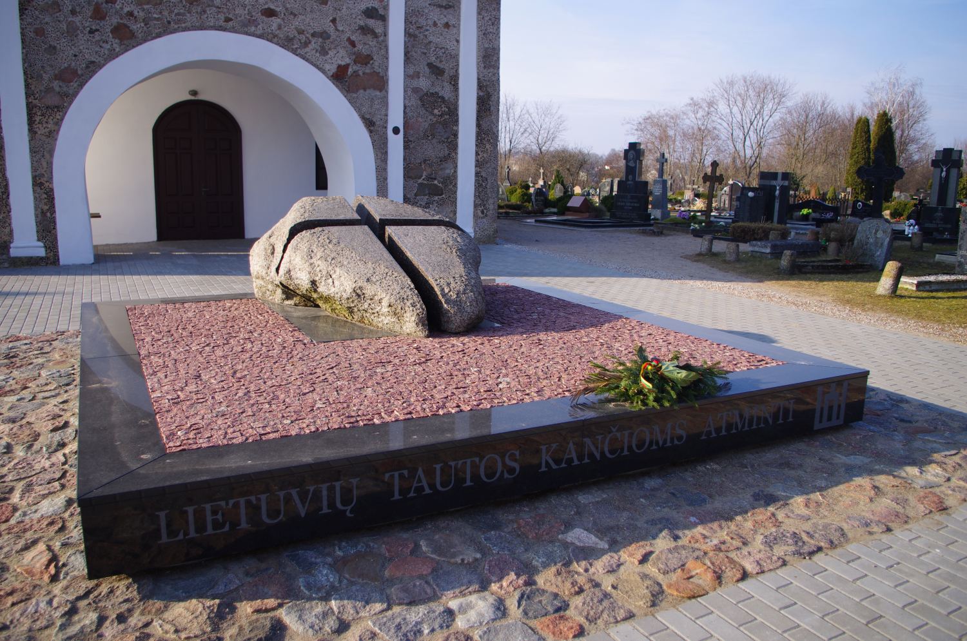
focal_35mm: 27
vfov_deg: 47.8
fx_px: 724
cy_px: 320
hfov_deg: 67.5
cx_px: 484
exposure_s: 1/400
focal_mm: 18
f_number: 3.5
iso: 100
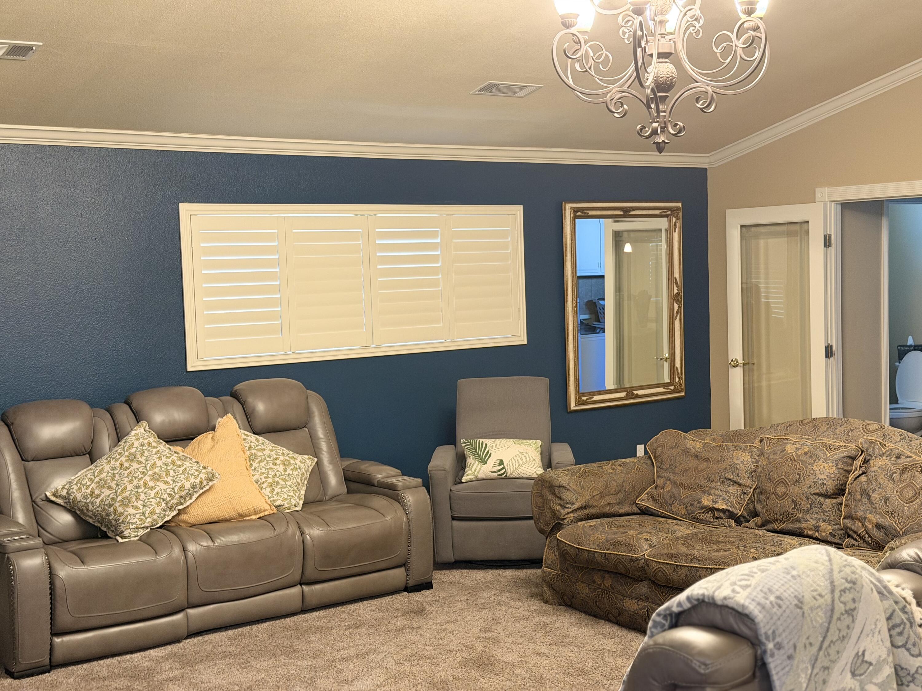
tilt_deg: -4.4
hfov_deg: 39.7
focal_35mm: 48
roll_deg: +1.4
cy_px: 346
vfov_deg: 30.3
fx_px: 1278
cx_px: 461
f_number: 1.78
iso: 400
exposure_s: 1/40
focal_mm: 6.76
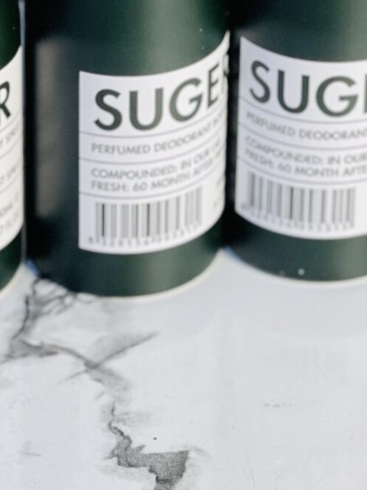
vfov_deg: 8.0
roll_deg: -1.5
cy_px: -41
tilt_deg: -27.3
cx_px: 219
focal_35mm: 247
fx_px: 3493
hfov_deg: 6.0
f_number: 2.2
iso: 50
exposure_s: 1/100
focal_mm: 7.5
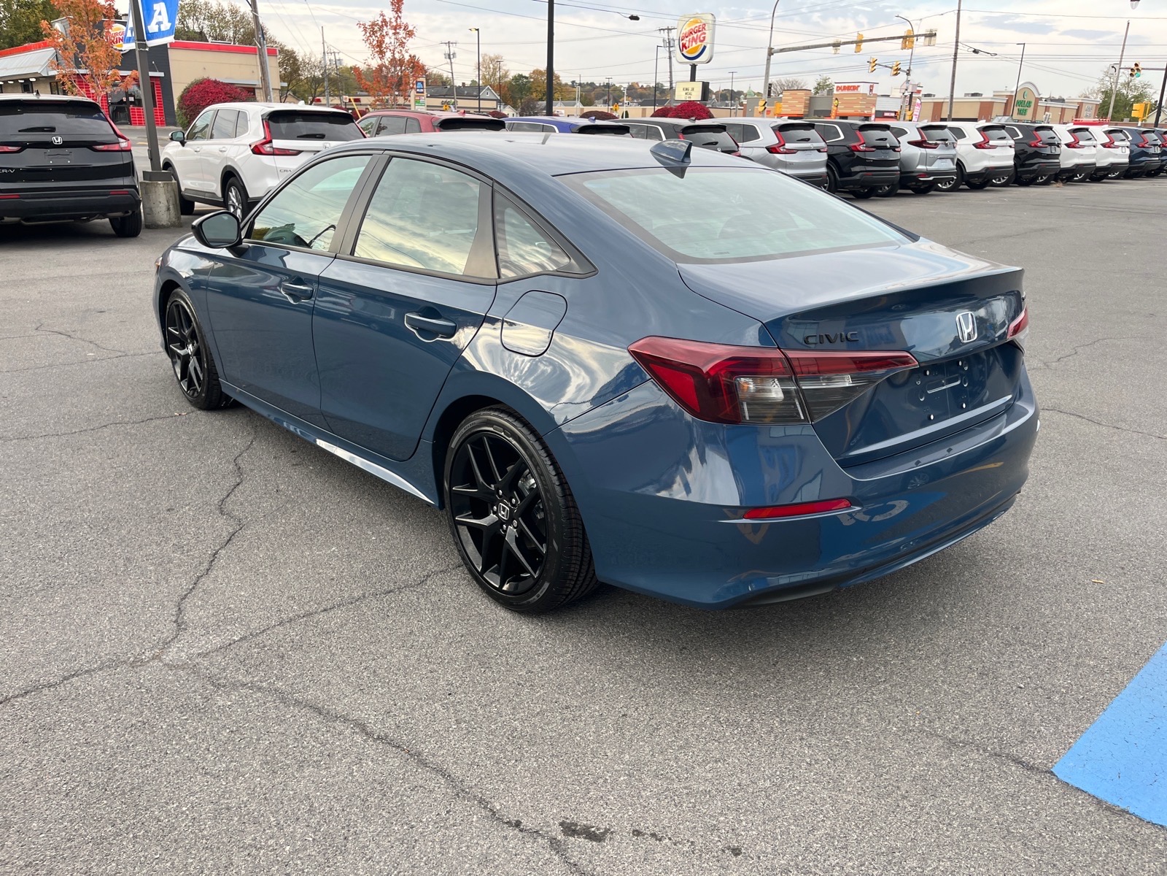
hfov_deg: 67.3
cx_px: 584
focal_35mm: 26
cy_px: 438
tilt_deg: -19.4
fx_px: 877
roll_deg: -2.2
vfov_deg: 53.1
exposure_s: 1/522
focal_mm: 5.1
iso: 50
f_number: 1.6
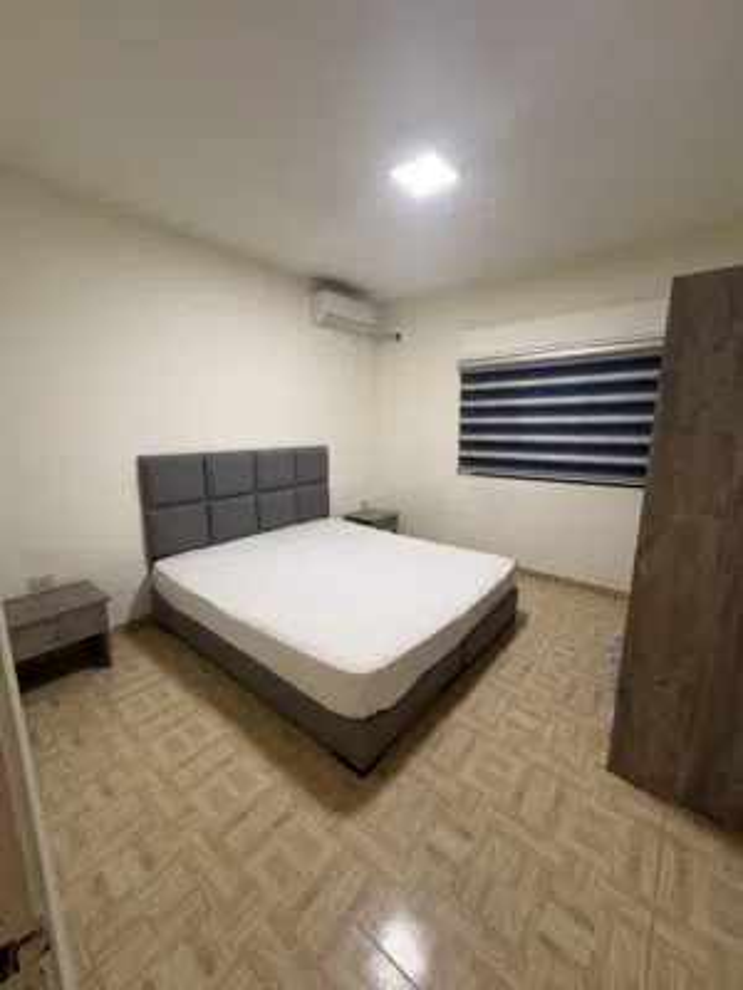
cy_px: 495
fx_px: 401
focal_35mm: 14
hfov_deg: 85.7
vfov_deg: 102.1
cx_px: 372
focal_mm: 2.22
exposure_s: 1/50
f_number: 2.2
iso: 200
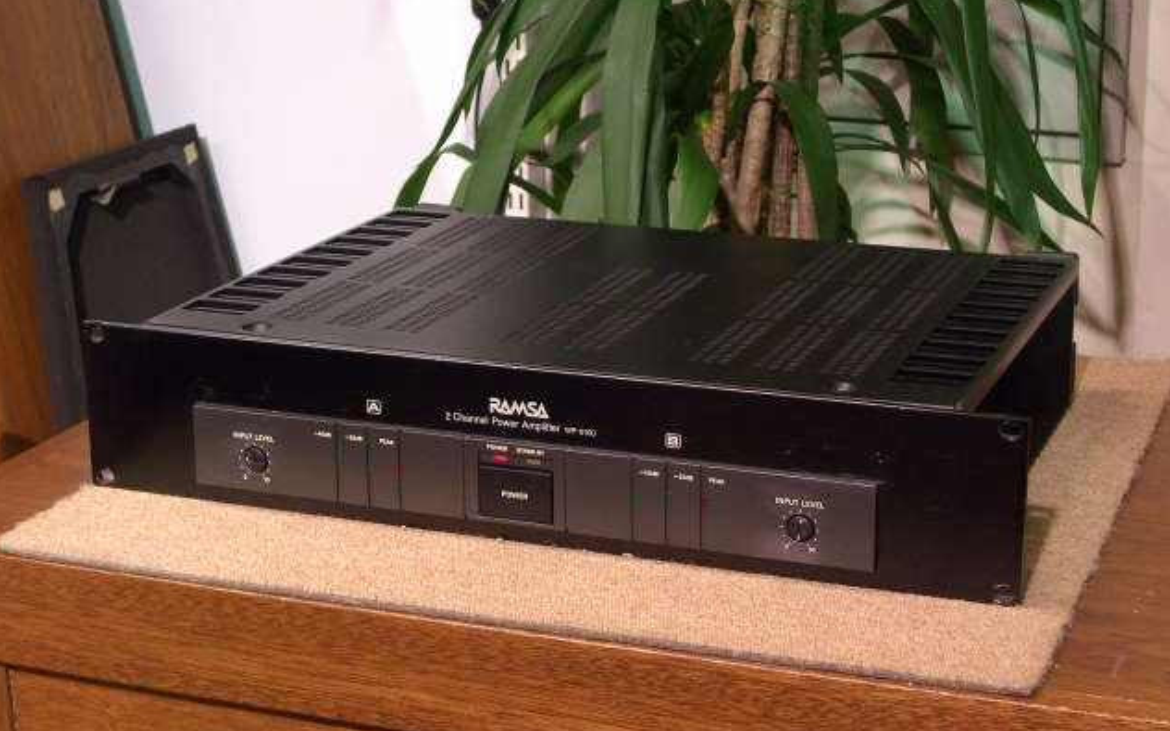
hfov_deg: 28.2
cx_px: 583
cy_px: 346
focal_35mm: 73
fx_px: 2328
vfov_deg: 17.9
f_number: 4
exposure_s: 1/15
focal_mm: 14.2
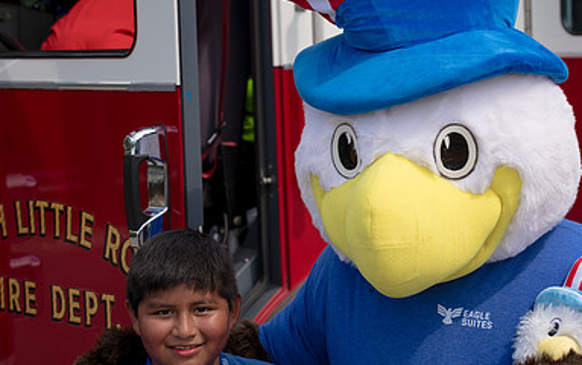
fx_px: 1714
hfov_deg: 19.2
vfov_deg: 12.1
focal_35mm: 108
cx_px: 424
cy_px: 183
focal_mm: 70
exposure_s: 1/250
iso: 64
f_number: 5.6
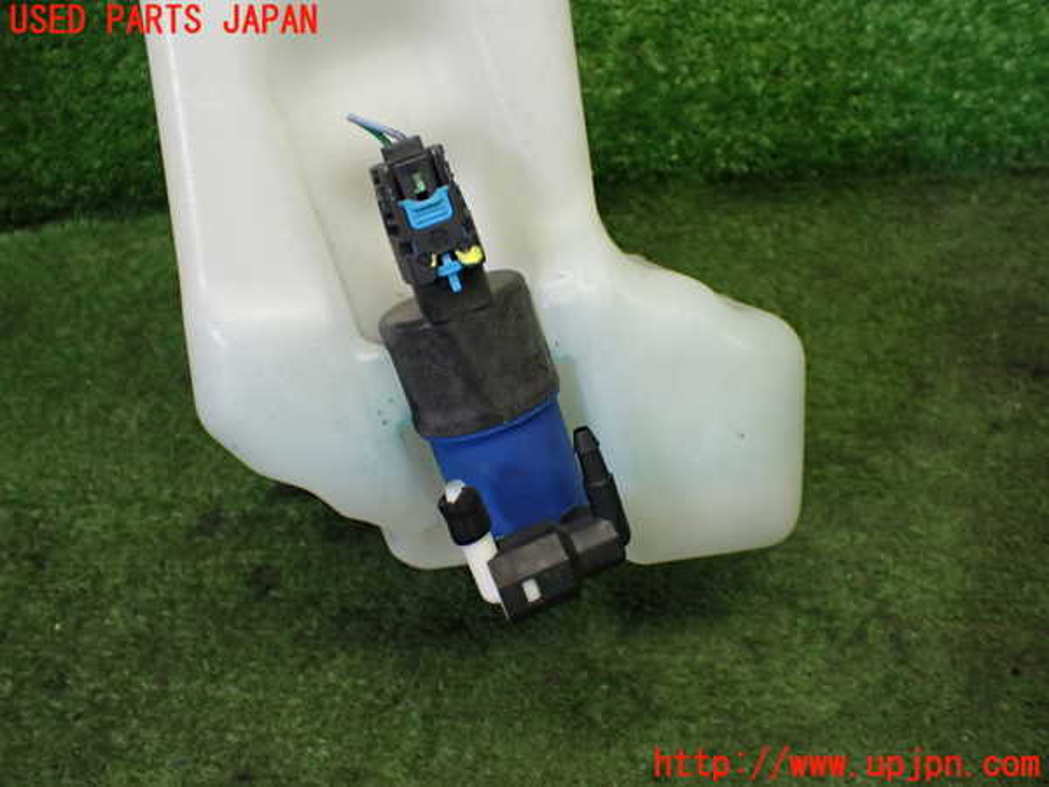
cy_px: 394
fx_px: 909
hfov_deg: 60.0
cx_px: 524
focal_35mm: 30
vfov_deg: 46.8
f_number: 2.3
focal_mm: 5.4
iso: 400
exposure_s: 1/125
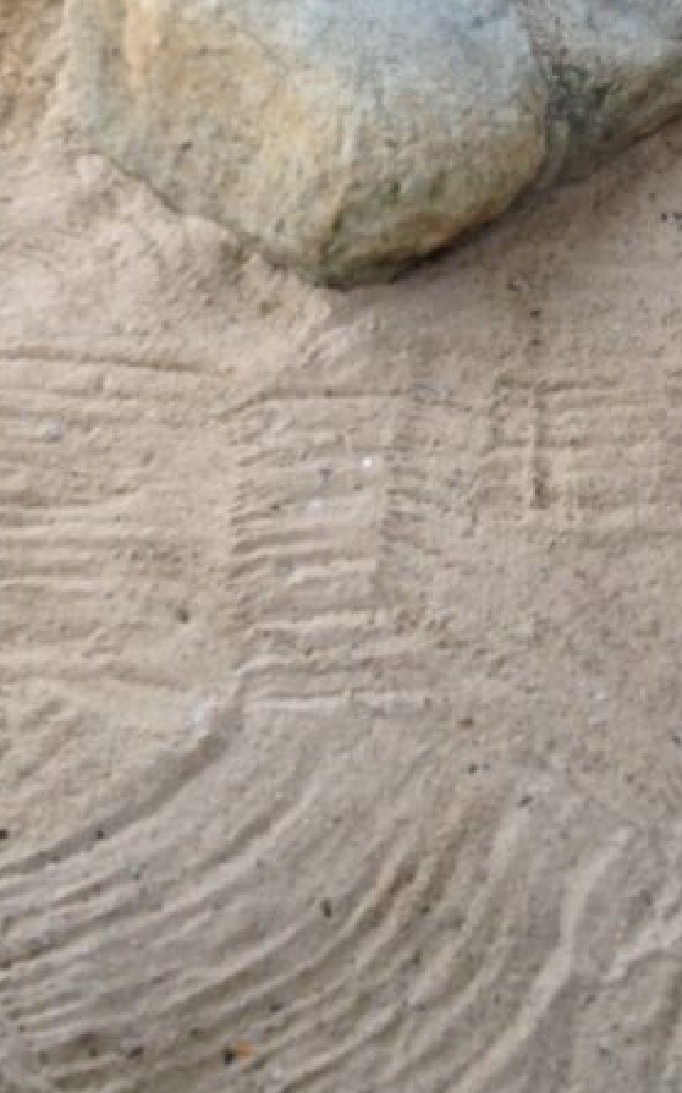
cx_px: 335
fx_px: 2530
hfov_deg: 15.4
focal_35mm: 85
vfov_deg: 23.4
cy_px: 17
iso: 50
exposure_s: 1/30
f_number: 2.4
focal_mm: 4.28
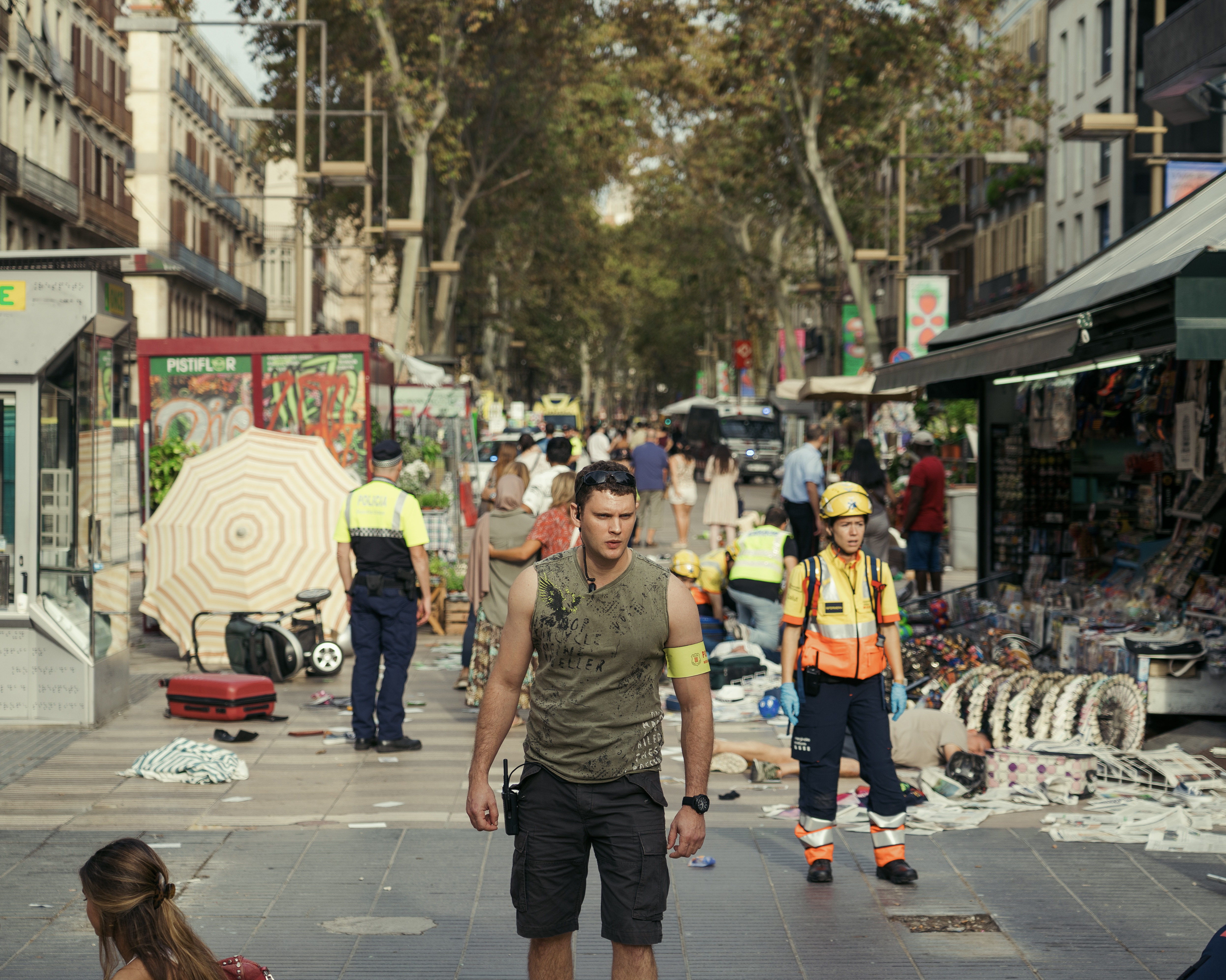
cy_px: 491
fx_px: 2830
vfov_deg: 19.7
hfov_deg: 24.4
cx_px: 612
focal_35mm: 78
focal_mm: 69
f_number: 4
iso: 100
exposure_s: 1/500
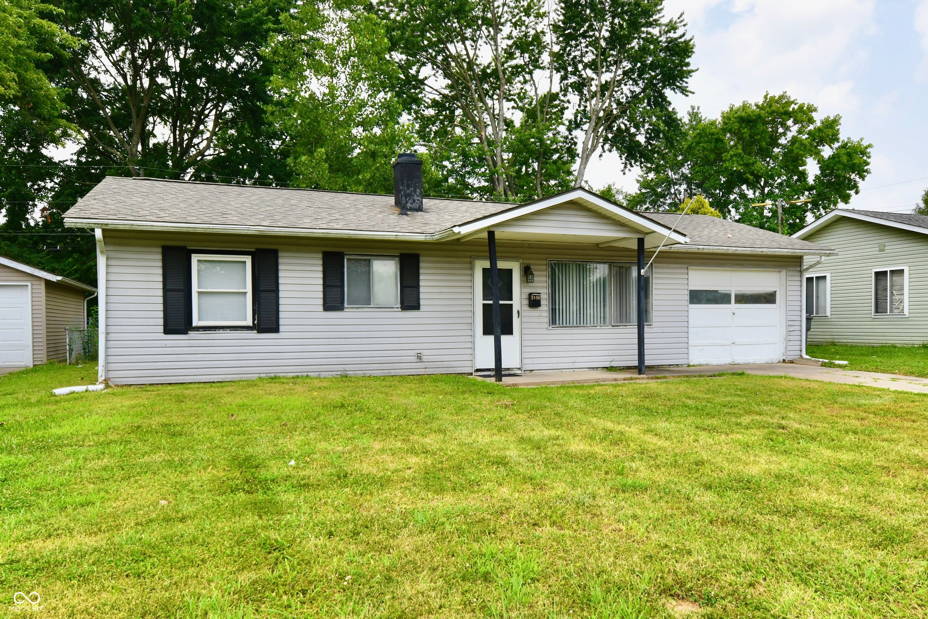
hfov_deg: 93.3
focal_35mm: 17
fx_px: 438
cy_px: 310
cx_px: 464
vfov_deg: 70.4
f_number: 11
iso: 640
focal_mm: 17
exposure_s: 1/500
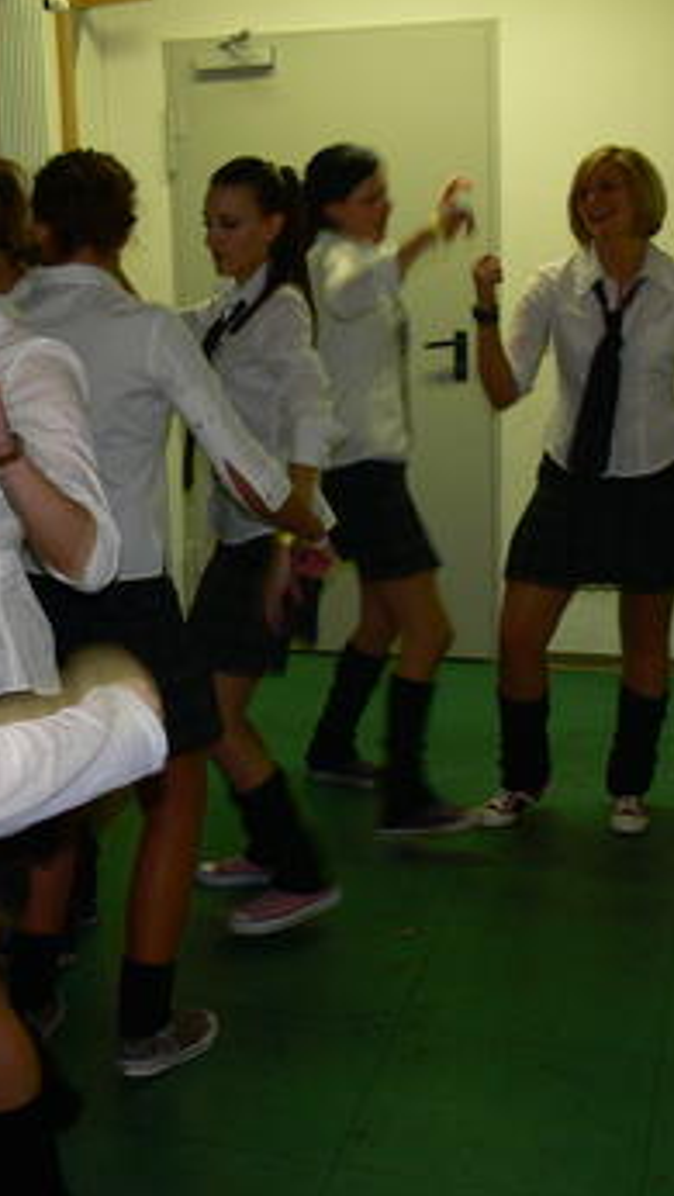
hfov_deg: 22.6
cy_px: 598
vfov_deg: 39.8
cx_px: 83
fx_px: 1650
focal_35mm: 52
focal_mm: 7.4
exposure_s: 1/30
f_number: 2.8
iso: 100
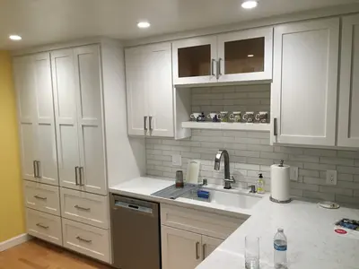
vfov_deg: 48.2
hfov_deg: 61.7
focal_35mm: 29
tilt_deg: -5.9
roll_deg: +1.0
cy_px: 134
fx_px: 301
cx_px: 180
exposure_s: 1/30
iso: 80
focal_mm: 4.15
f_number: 2.2
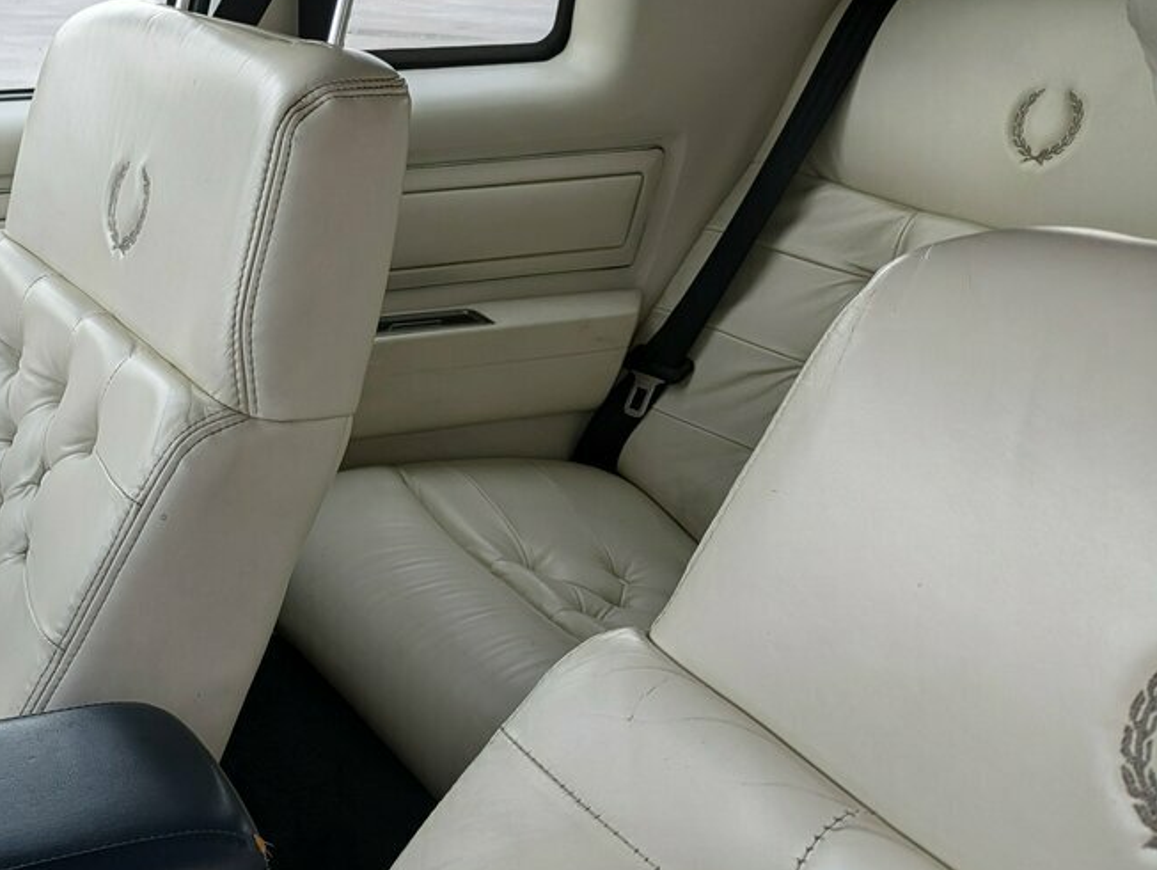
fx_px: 1539
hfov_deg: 38.1
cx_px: 94
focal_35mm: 46
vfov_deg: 31.6
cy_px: 436
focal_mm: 5.43
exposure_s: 1/316
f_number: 1.89
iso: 40
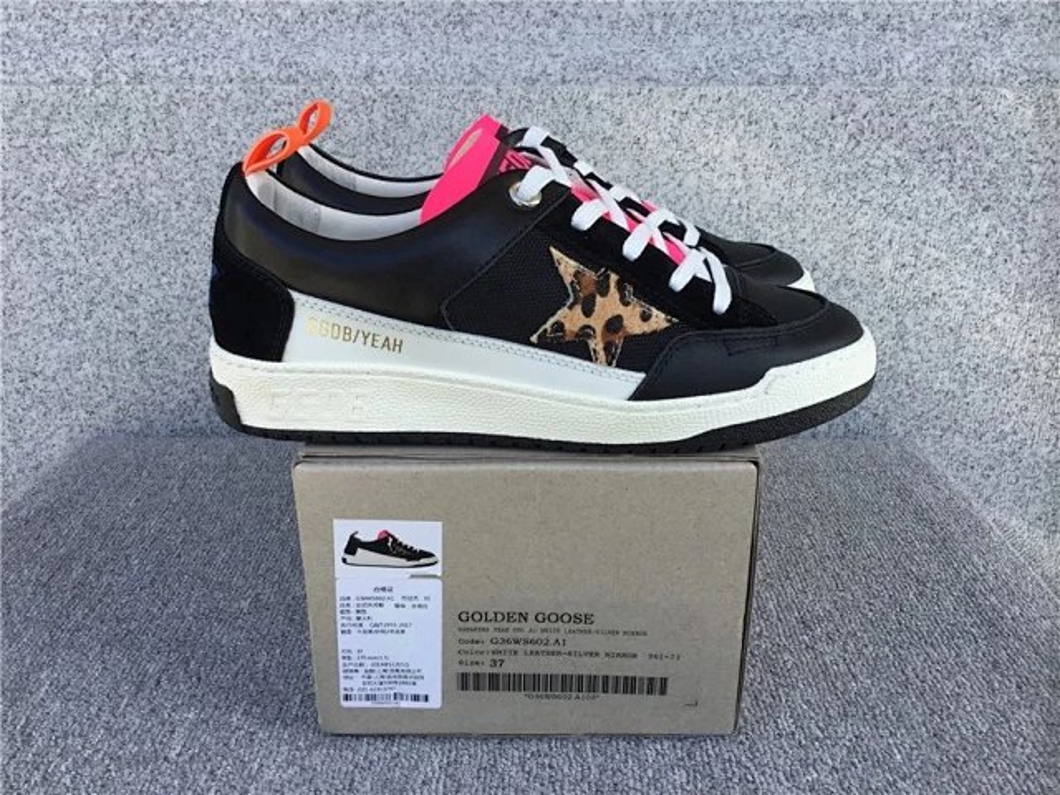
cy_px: 398
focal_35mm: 31
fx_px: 949
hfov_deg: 58.4
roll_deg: +0.5
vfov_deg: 45.4
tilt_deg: -21.3
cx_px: 530
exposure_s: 1/289
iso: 25
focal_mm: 3.3
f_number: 2.4
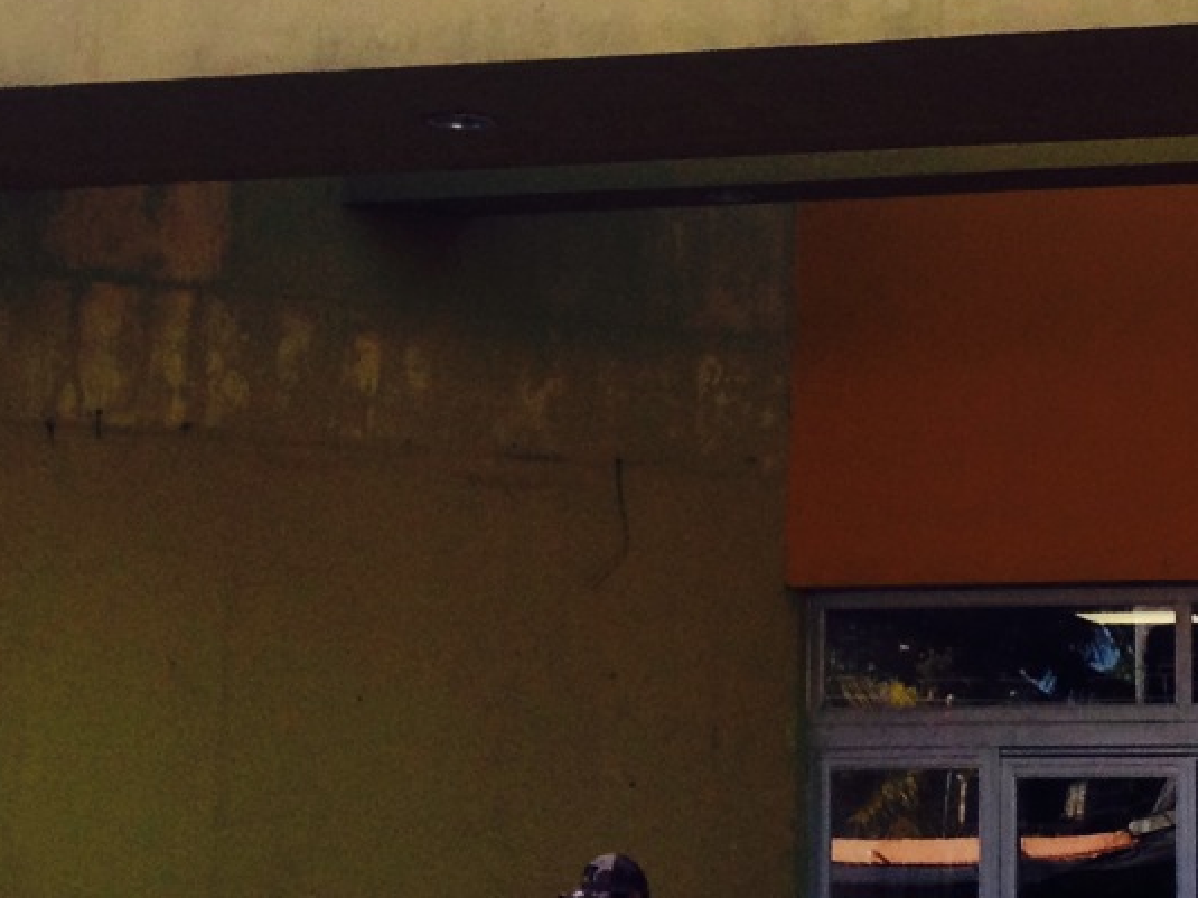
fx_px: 4636
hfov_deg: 14.7
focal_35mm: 134
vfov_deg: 11.0
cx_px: 916
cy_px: 217
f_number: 2.4
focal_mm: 4.28
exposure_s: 1/462
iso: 50
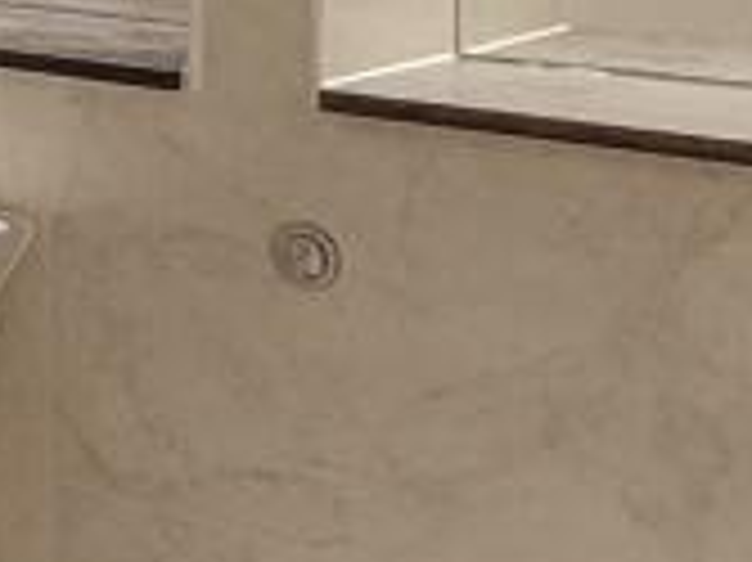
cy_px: -234
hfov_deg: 15.9
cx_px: -820
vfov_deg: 15.1
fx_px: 1997
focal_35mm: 92
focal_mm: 1.67
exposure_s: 1/100
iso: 250
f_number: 2.2
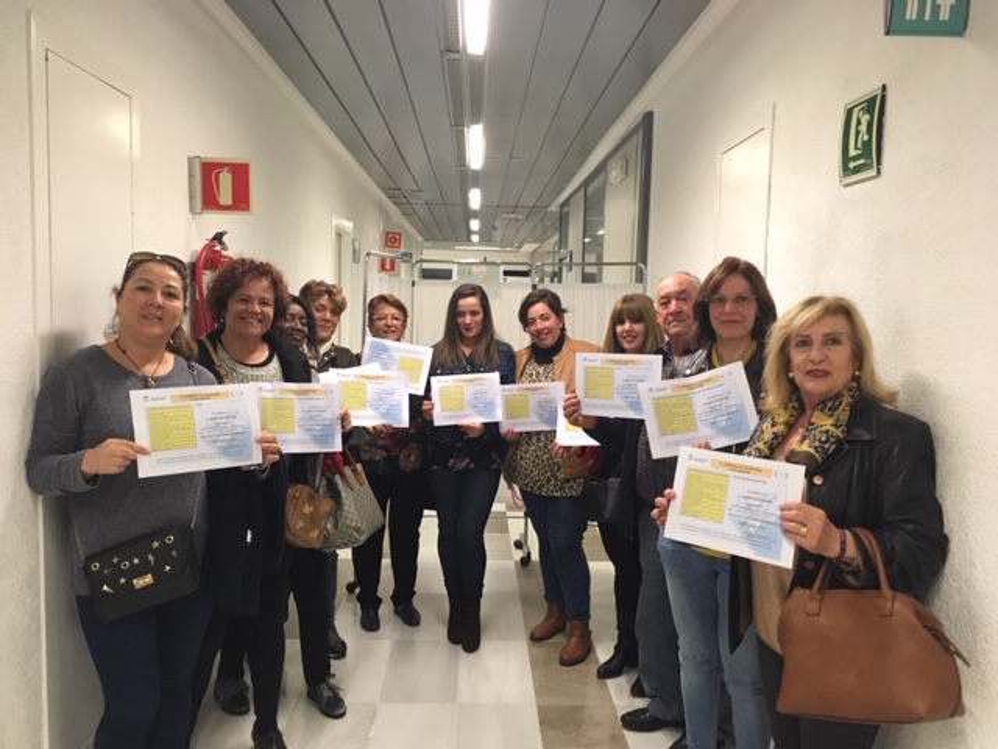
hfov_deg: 61.7
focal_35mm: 29
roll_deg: -0.7
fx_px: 836
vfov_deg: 48.2
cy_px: 374
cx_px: 499
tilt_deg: -5.7
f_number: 2.2
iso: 200
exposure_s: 1/33
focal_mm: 4.15
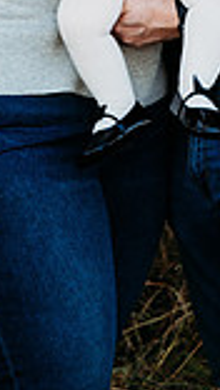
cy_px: -120
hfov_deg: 5.7
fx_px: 2194
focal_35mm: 212
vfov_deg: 10.0
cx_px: 118
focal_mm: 70
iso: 640
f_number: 2.8
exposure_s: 1/800
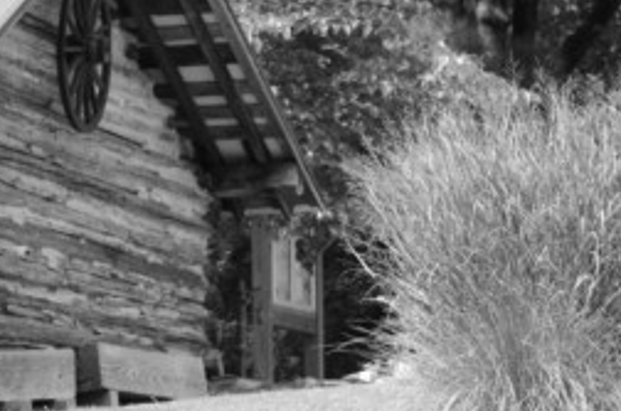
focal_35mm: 243
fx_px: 4184
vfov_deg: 5.6
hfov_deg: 8.5
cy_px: 108
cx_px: 423
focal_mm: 90
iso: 320
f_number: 5.6
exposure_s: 1/500
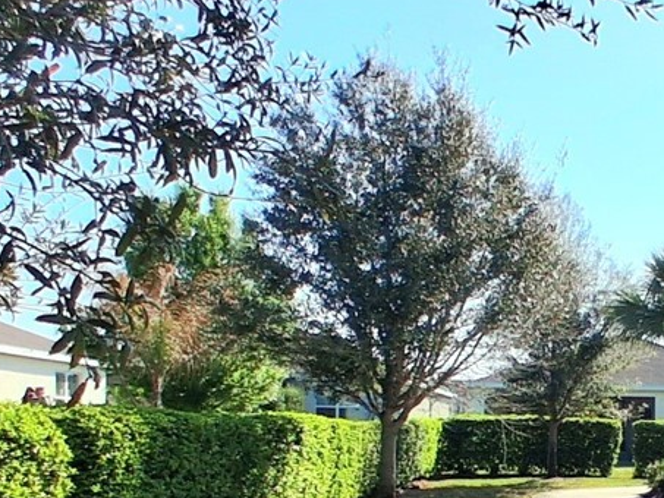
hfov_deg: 30.9
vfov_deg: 23.8
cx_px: 586
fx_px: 1151
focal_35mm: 60
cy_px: 441
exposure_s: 1/2500
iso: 50
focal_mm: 1.4
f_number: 2.2
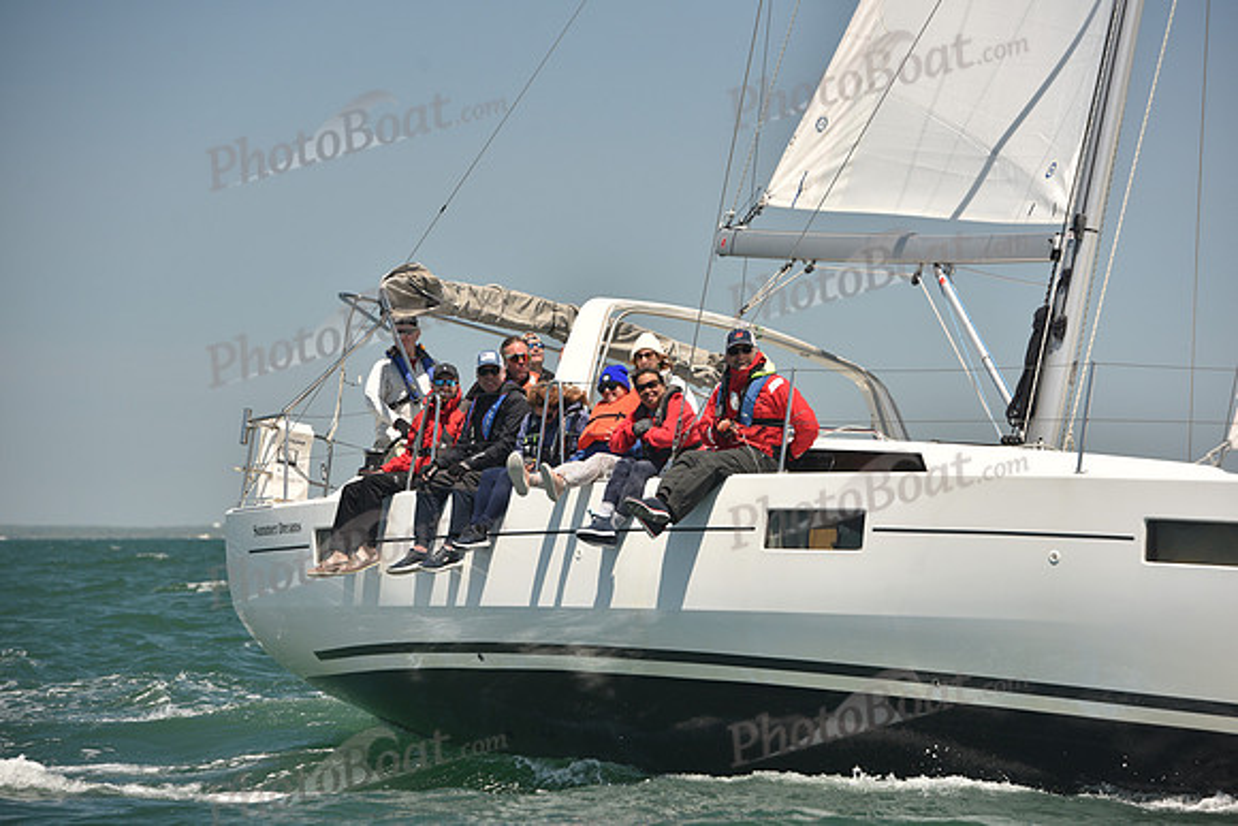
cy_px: 413
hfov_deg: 12.8
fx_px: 5503
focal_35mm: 160
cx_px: 619
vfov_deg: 8.6
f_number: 5.6
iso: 250
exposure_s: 1/800
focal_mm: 160
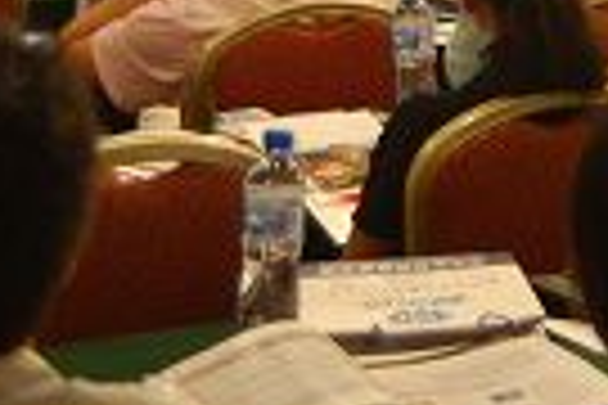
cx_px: 775
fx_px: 2990
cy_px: -68
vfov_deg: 7.7
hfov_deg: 11.3
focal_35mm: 177
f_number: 2.8
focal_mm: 29
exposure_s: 1/30
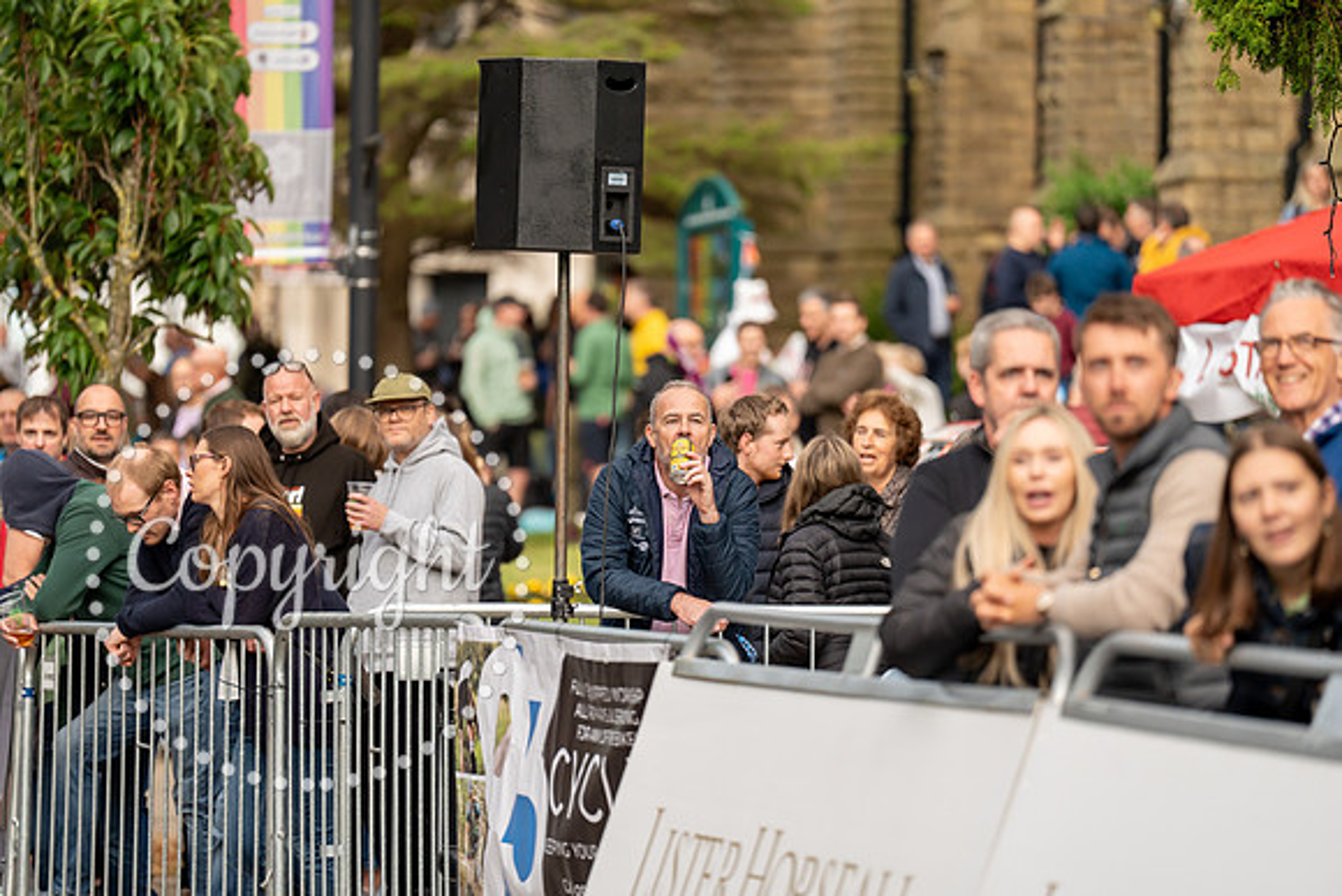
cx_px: 671
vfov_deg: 7.0
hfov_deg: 10.4
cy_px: 448
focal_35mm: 197
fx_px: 7345
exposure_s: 1/800
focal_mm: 197
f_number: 2.8
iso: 1000
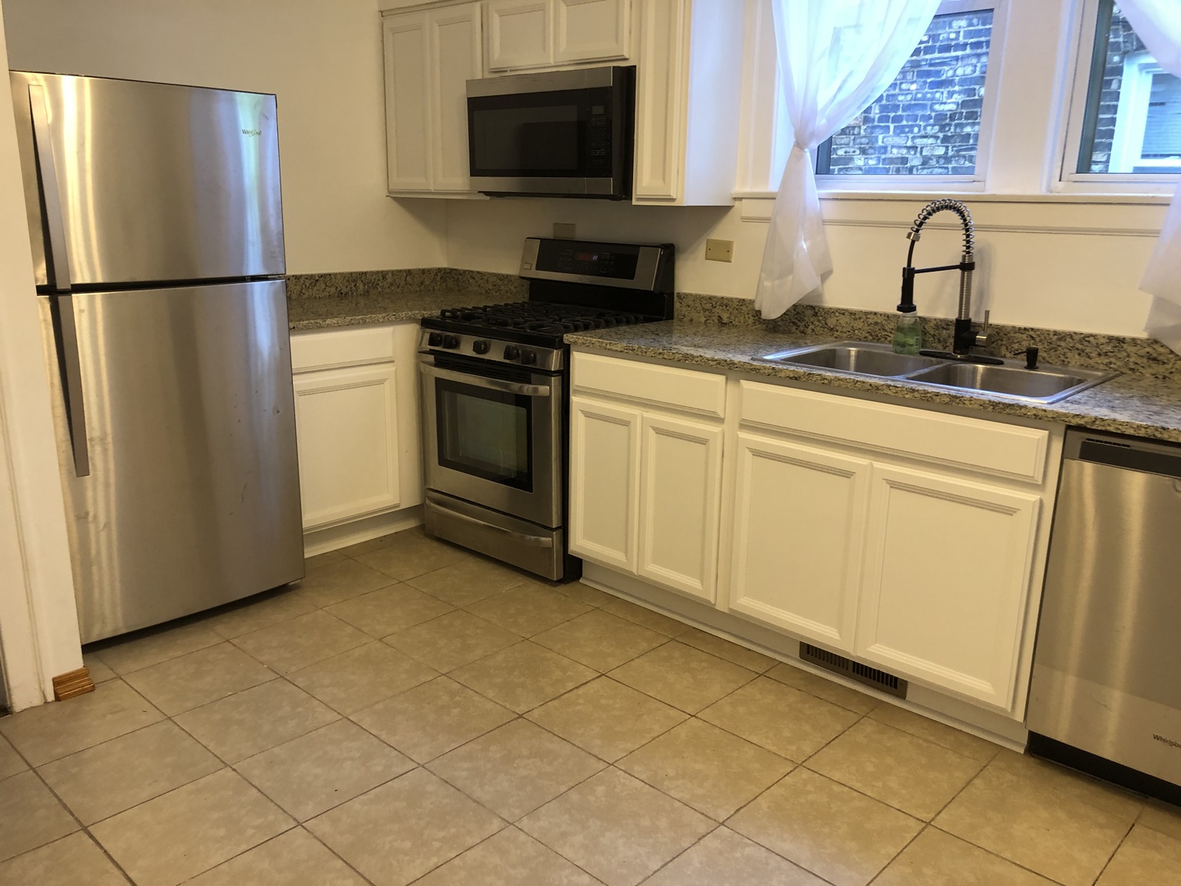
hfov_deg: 63.4
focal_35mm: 28
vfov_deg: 49.7
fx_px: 955
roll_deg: -1.3
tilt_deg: -14.5
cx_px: 590
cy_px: 443
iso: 40
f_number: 1.8
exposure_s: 1/20
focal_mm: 3.99
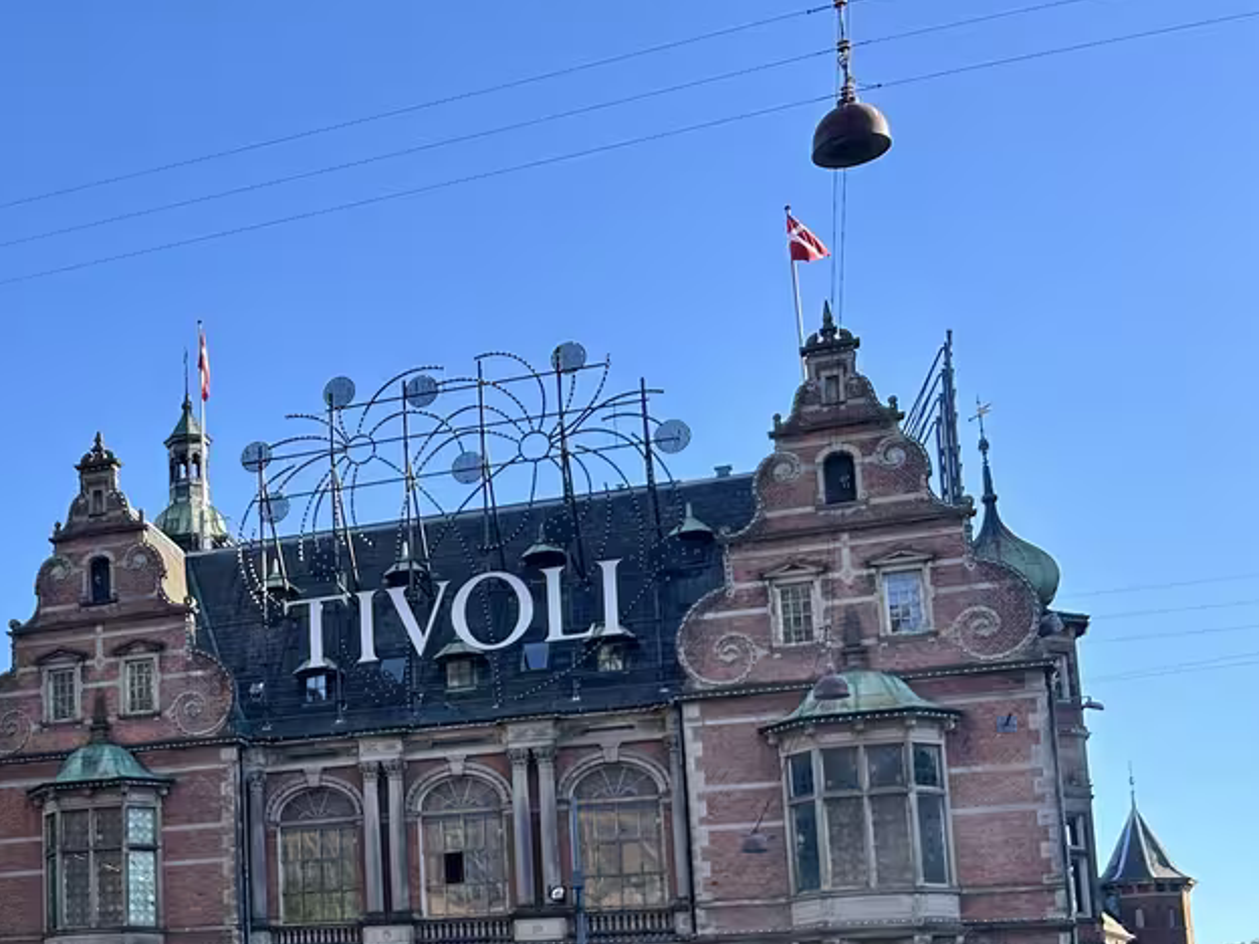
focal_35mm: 50
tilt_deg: +9.7
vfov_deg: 27.9
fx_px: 1819
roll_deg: +1.3
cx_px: 73
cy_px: 865
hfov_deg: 35.4
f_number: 1.5
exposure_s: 1/1412
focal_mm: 5.7
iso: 50
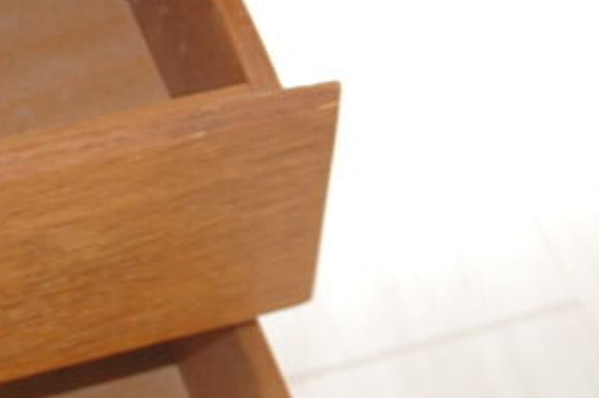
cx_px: 136
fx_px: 2792
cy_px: 108
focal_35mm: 168
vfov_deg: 8.1
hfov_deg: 12.2
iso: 400
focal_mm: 22
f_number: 3.5
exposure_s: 1/15
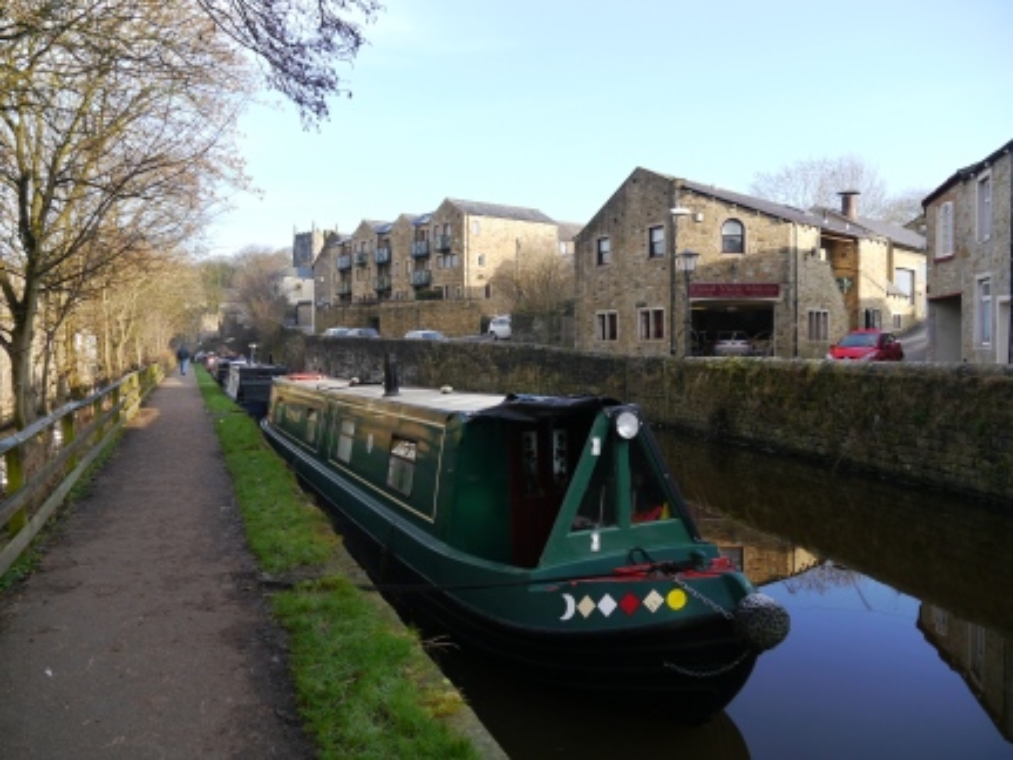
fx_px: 819
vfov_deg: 49.7
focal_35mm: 28
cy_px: 380
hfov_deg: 63.4
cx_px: 506
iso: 160
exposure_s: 1/200
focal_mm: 14
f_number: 5
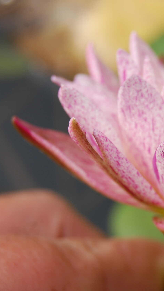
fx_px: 1011
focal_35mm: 131
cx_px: 175
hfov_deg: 9.2
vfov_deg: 16.4
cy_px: 145
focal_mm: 55
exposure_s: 1/320
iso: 200
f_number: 9
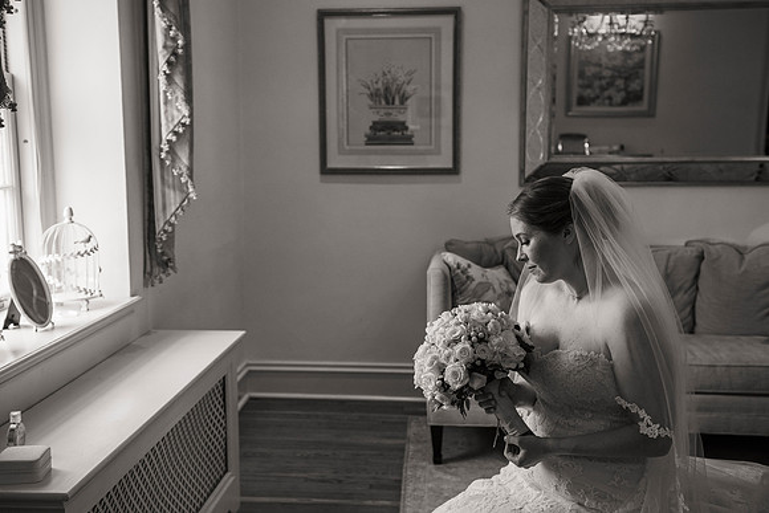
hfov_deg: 43.7
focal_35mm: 45
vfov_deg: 30.0
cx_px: 392
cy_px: 252
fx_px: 958
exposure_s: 1/320
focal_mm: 44
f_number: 3.5
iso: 1000
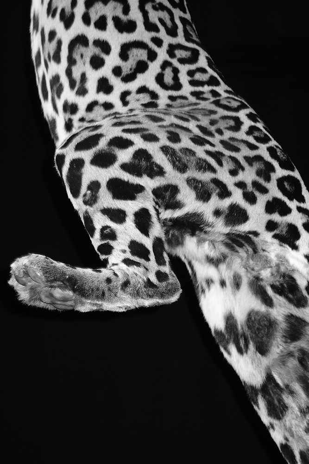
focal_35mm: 60
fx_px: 772
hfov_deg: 22.6
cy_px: 232
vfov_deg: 33.4
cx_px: 154
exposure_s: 1/10
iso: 400
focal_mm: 22.25
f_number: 3.5
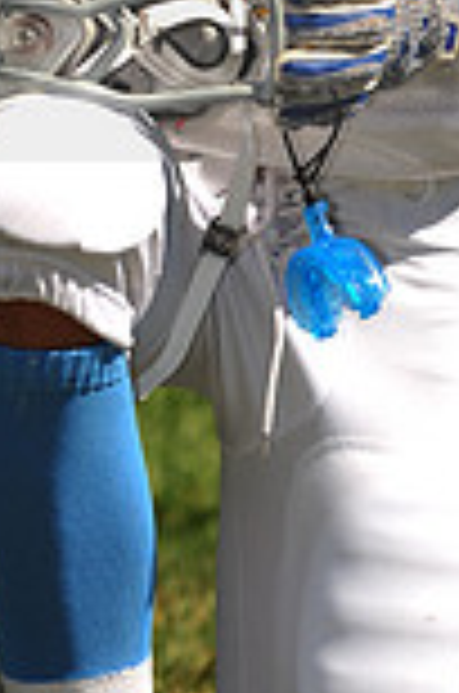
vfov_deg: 3.4
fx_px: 11584
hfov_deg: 2.3
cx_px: 122
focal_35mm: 603
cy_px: 18
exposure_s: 1/1000
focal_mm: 160
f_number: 5
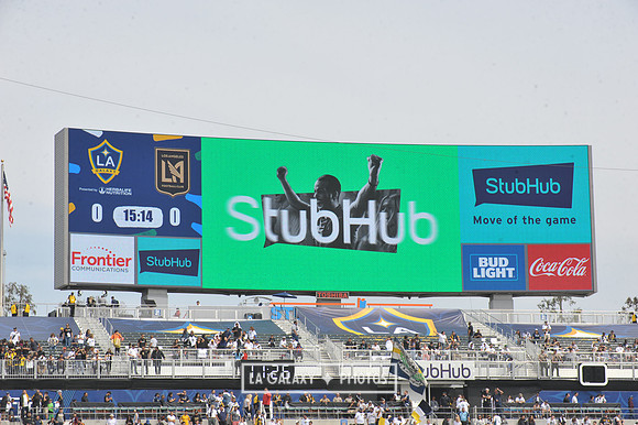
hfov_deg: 17.7
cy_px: 212
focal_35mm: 116
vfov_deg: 11.8
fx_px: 2055
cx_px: 319
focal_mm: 116
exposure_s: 1/640
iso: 500
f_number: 13
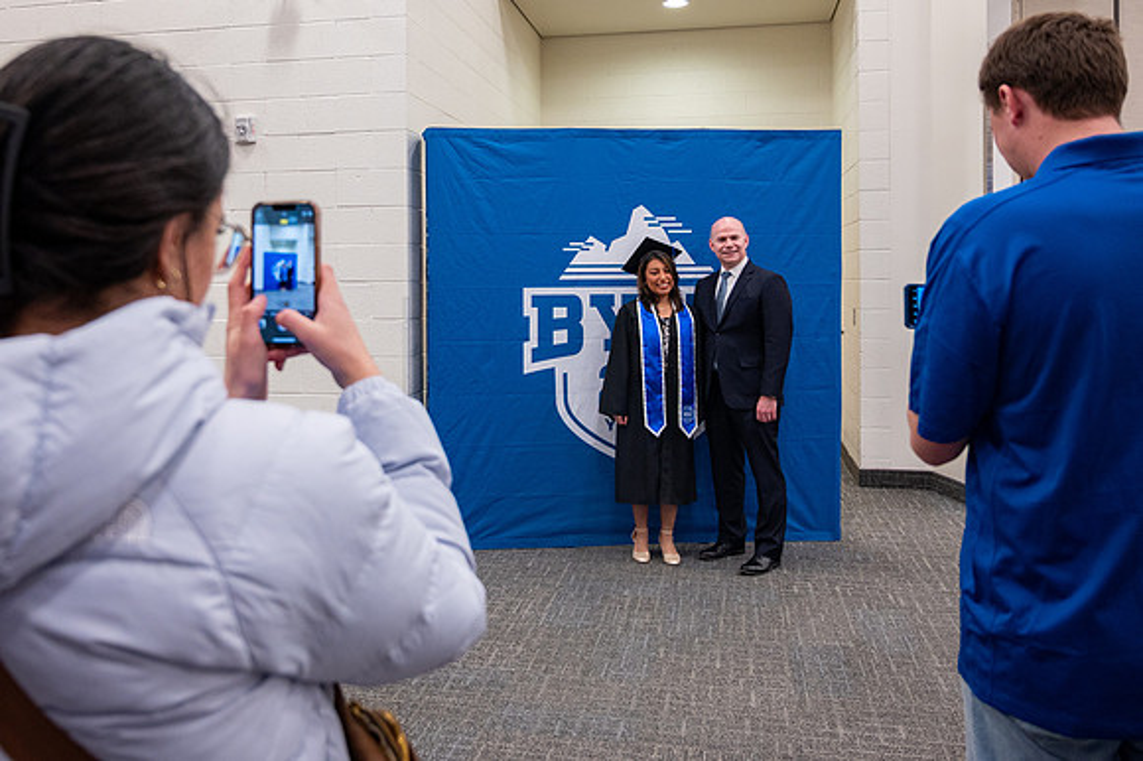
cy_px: 282
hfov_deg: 56.6
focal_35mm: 33
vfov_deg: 39.3
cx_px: 501
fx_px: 1058
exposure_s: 1/160
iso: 1250
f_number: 4
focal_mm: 26
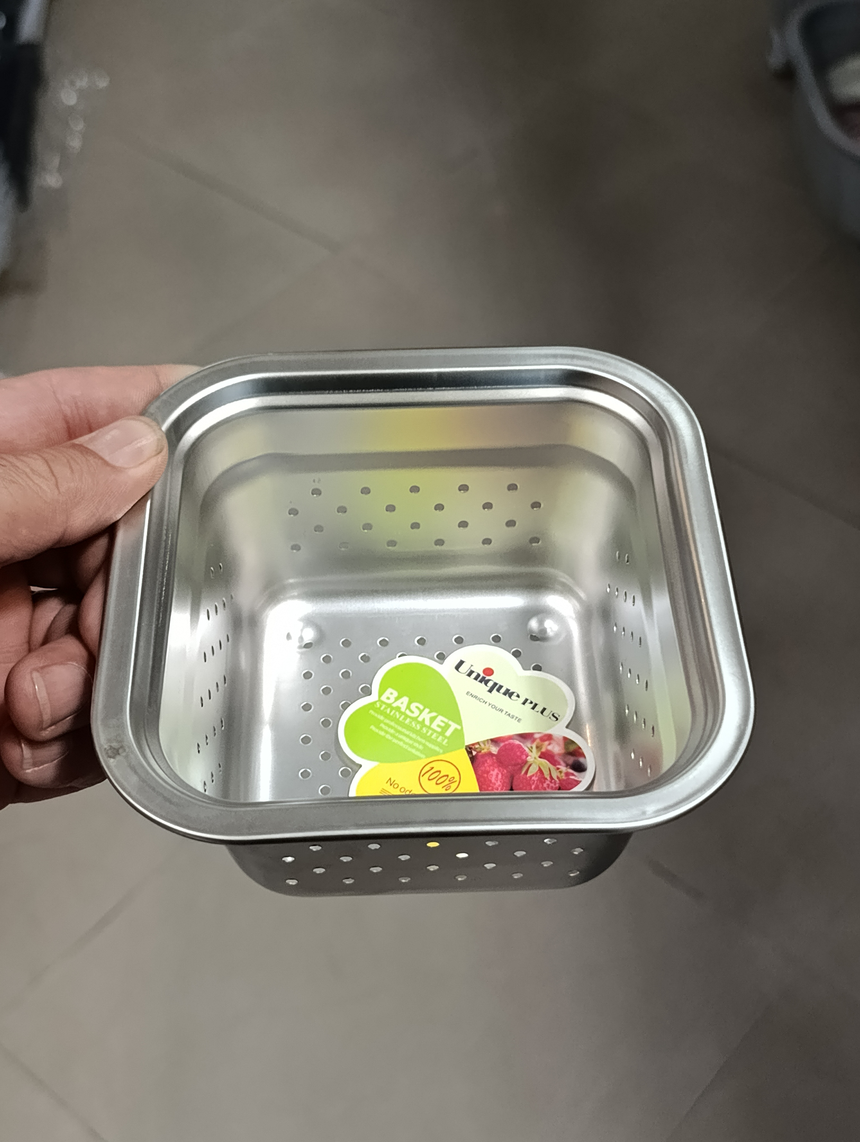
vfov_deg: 41.2
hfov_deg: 31.6
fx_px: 1520
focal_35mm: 46
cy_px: 571
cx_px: 430
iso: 1000
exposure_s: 1/100
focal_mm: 6.14
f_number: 1.6
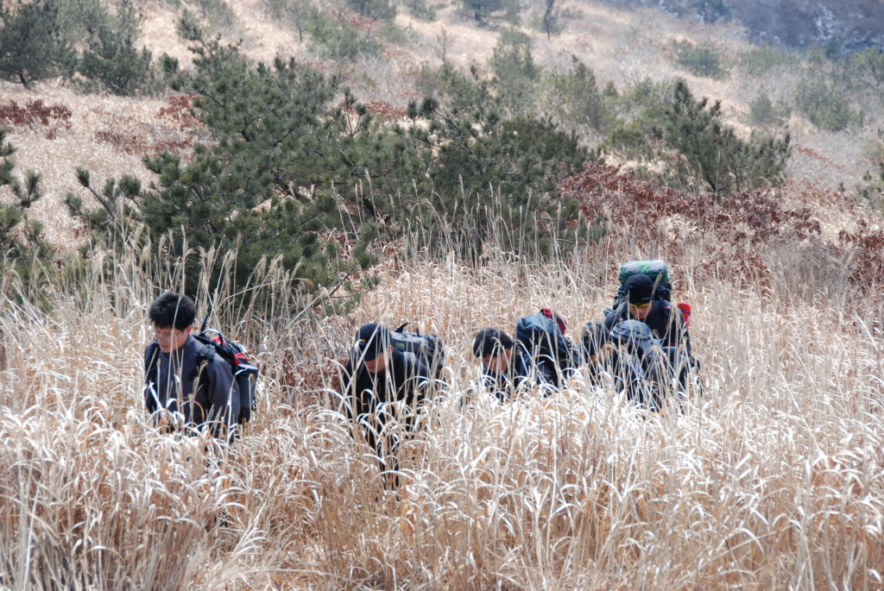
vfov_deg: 8.7
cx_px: 442
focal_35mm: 158
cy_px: 296
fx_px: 3871
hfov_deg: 13.0
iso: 800
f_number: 8
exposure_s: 1/1000
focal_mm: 105
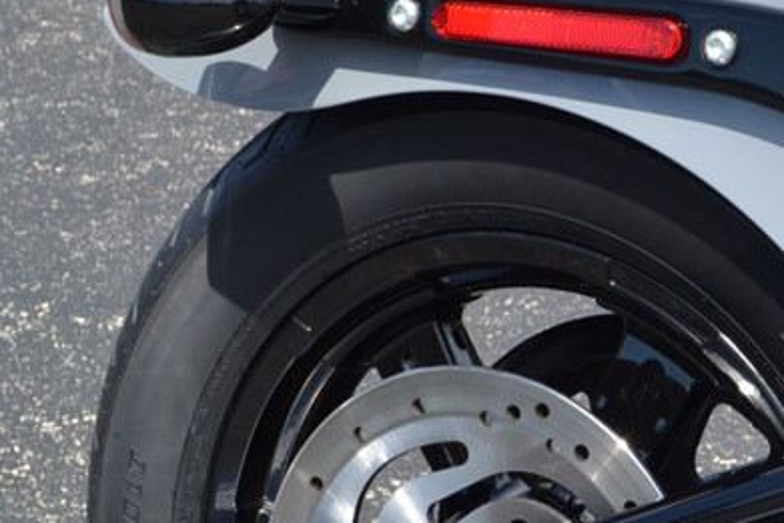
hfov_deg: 20.9
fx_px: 2004
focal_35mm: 92
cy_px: 539
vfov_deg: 14.6
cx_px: 896
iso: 100
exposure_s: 1/200
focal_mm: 20
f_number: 7.1
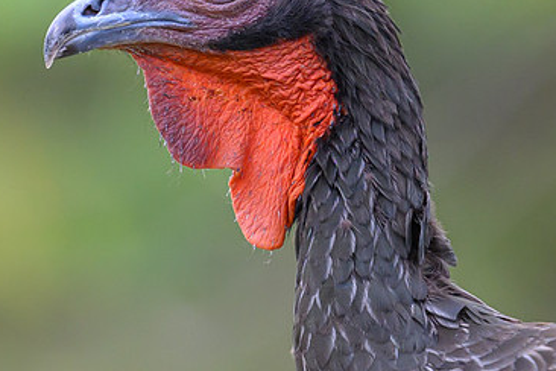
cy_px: 25
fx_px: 27134
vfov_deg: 0.8
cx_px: 165
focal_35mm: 1757
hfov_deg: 1.2
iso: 1250
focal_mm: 560
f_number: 4
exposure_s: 1/1600
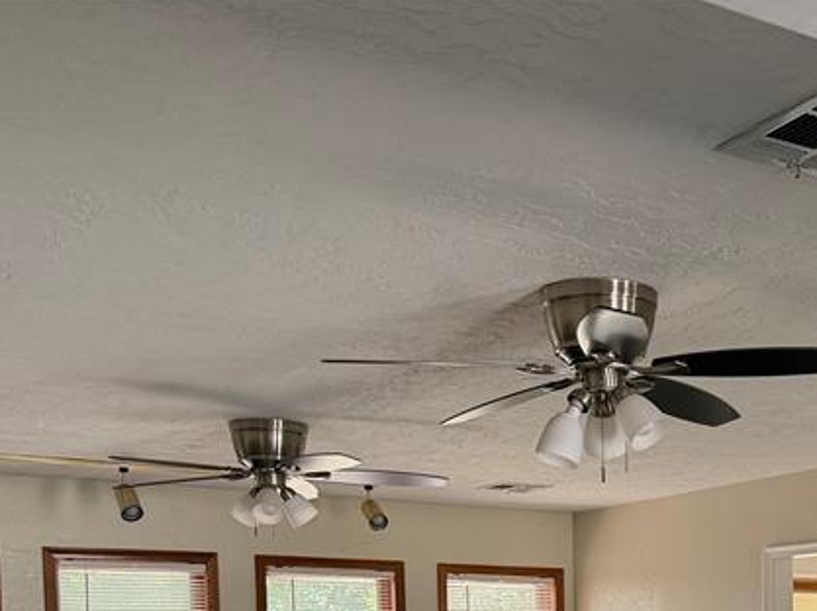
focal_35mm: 59
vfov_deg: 22.7
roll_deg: +0.8
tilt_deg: -2.9
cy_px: 746
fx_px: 1391
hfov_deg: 31.6
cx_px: 688
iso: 200
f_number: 1.78
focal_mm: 6.76
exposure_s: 1/153
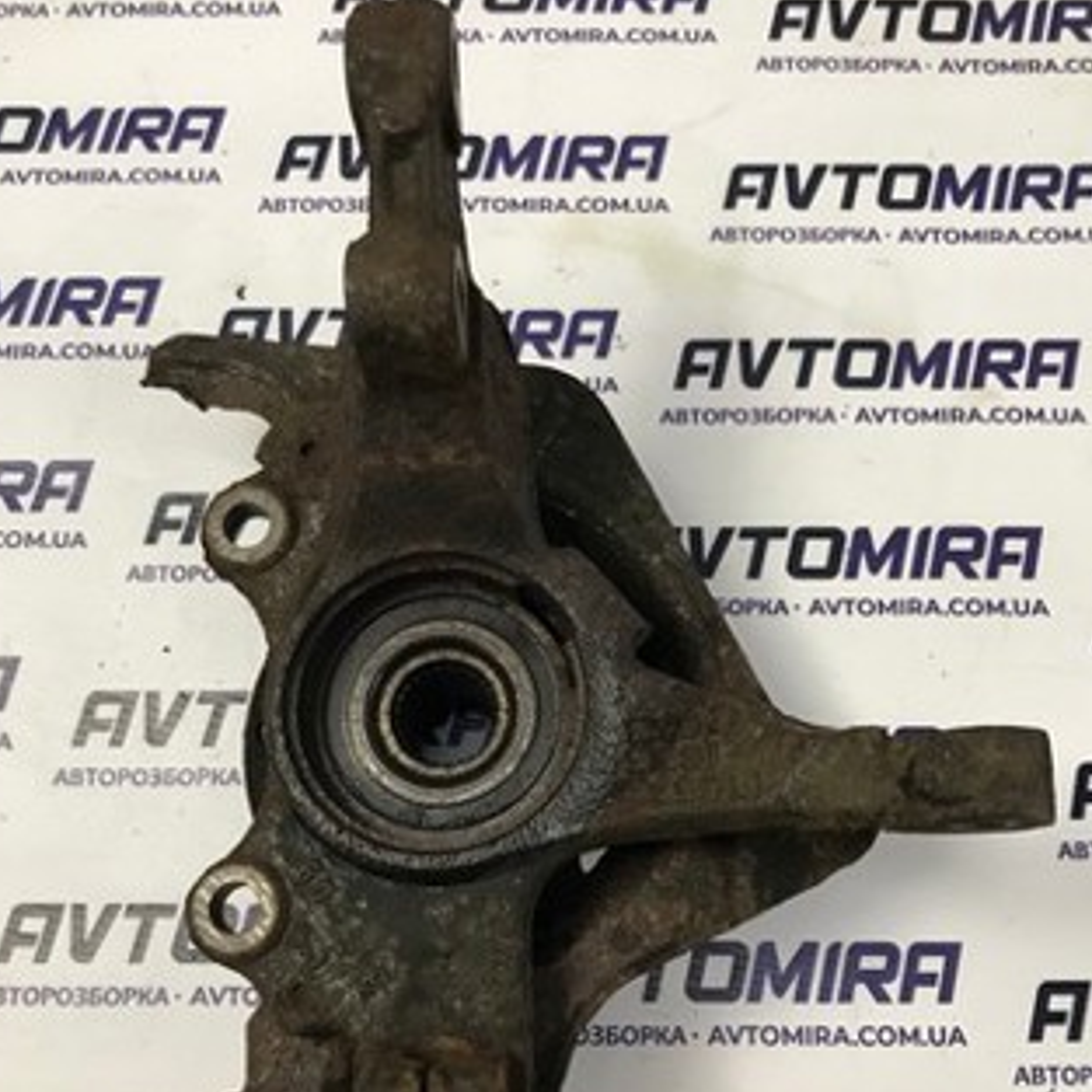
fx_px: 1356
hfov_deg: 43.8
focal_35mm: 38
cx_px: 576
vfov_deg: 43.7
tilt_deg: -75.2
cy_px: 631
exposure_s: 1/33
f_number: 1.8
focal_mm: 3.99
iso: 32
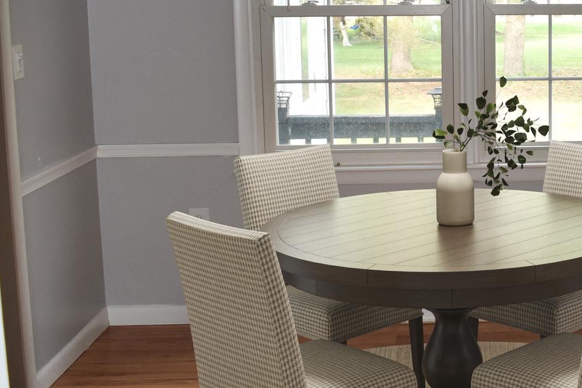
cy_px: 140
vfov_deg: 20.5
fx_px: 1067
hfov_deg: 29.0
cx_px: 546
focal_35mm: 66
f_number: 5.6
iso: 720
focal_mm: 20
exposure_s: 1/125
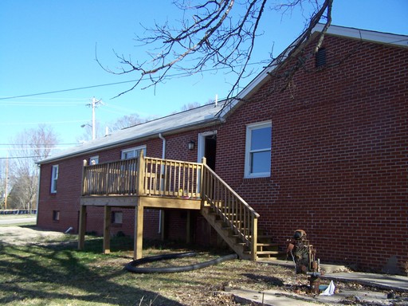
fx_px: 448
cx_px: 204
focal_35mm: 38
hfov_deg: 49.0
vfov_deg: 37.7
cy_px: 153
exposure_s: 1/400
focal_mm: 6.3
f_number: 2.8
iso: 64
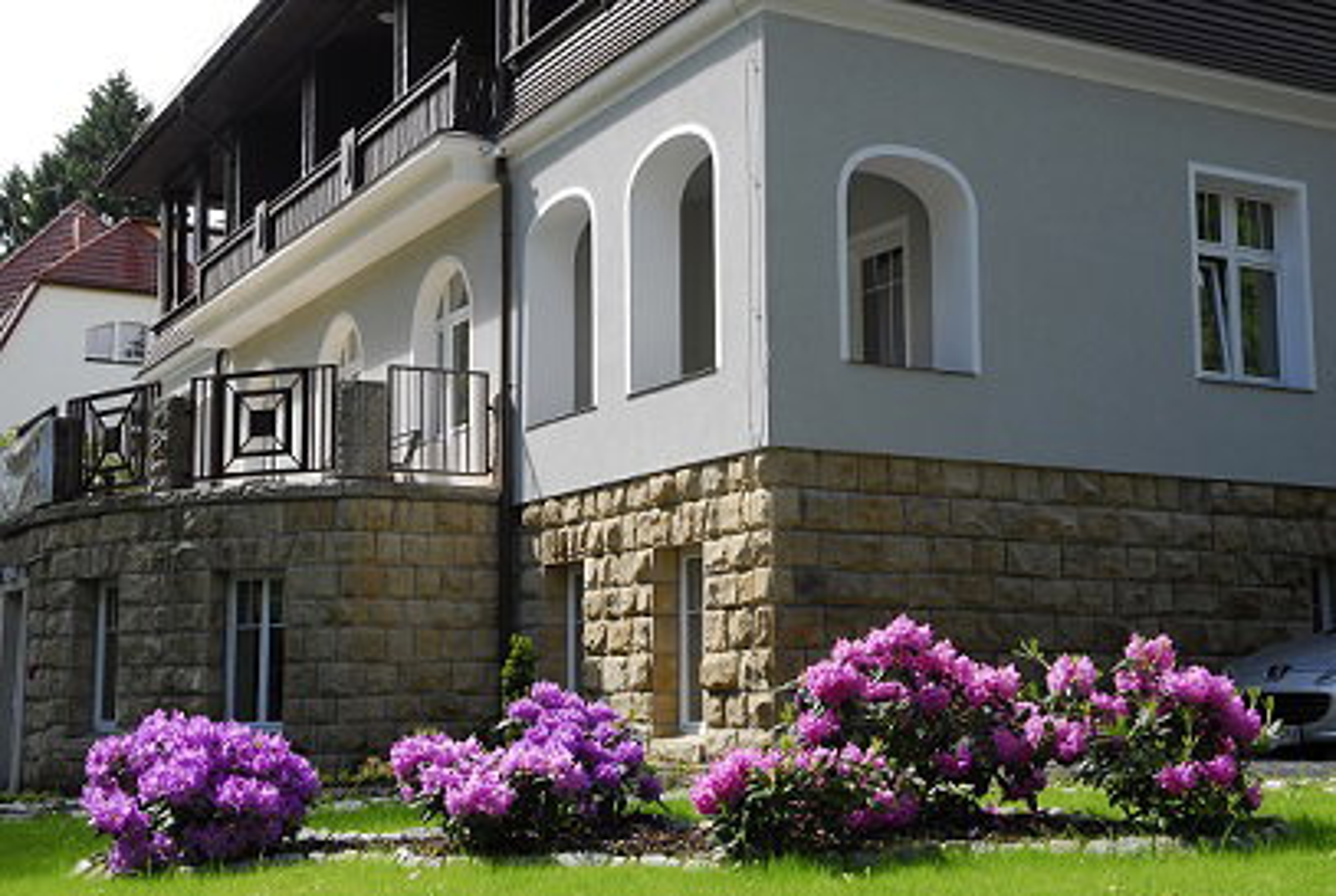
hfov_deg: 42.3
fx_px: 1729
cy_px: 448
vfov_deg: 29.1
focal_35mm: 46
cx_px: 668
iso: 100
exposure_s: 1/160
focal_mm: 31
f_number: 6.3
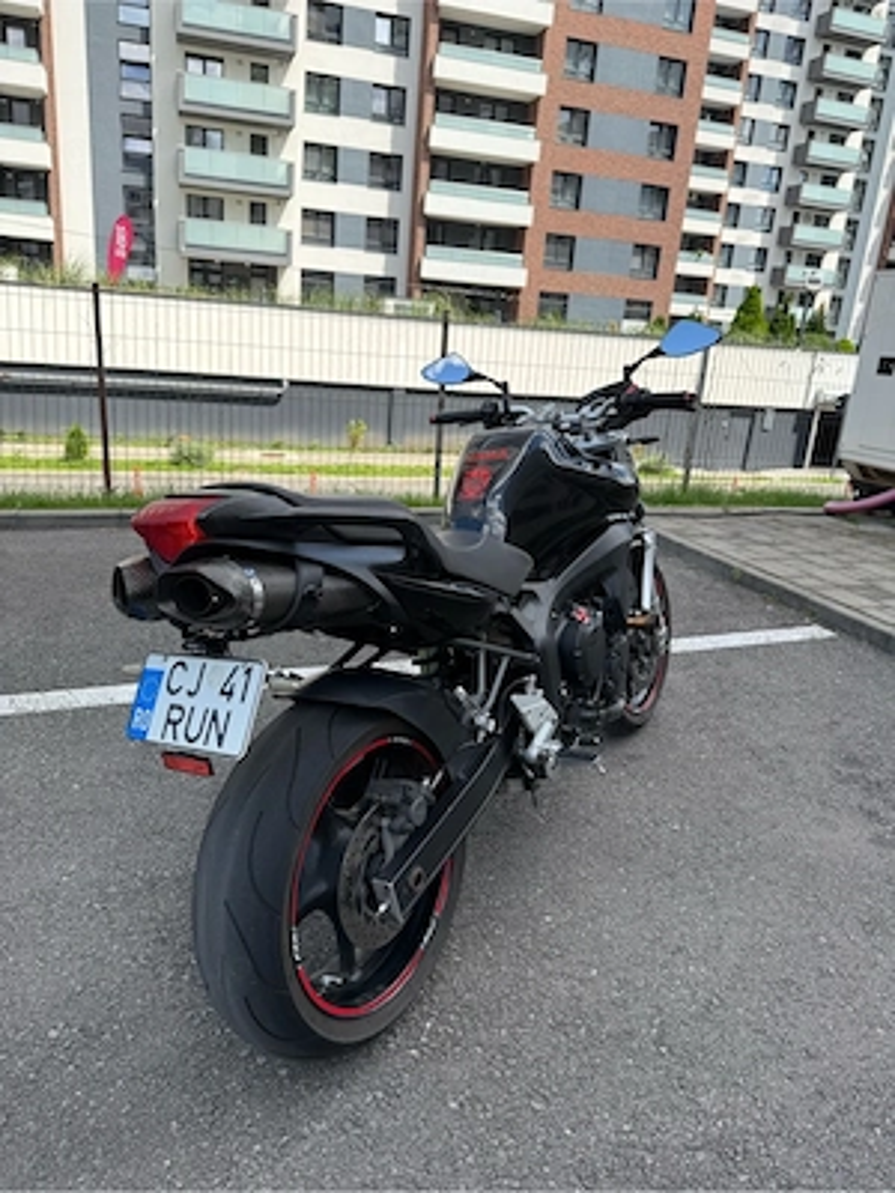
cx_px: 448
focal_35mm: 24
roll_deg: -3.2
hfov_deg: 56.8
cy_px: 596
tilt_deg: -18.3
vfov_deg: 71.6
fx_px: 827
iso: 80
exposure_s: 1/2000
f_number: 1.78
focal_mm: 6.76
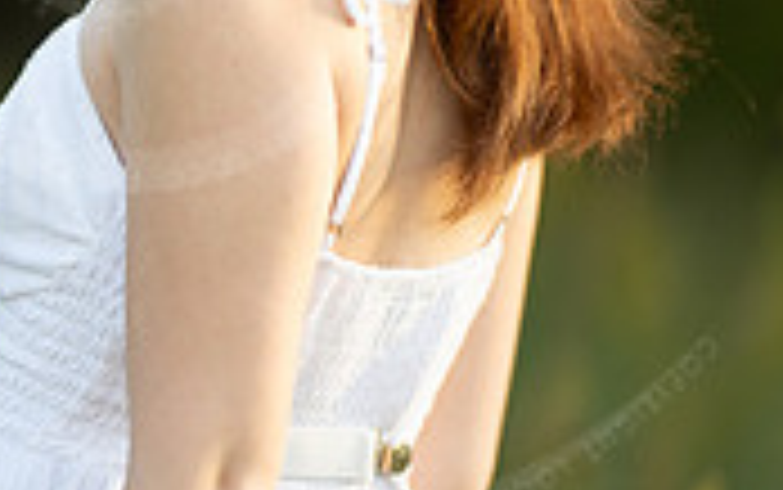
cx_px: 140
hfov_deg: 9.3
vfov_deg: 5.9
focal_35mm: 224
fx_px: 4783
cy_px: 0
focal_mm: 85
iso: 160
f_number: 1.2
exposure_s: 1/1600
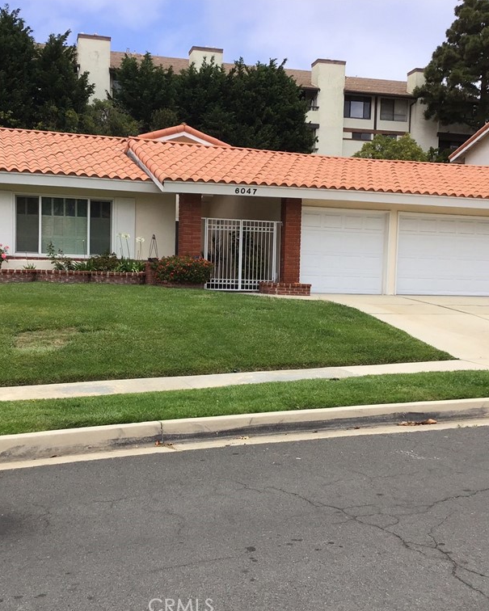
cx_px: 217
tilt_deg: -2.6
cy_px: 307
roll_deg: -1.8
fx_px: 742
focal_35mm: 41
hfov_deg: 36.5
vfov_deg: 44.8
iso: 25
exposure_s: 1/1381
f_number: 2.4
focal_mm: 3.3
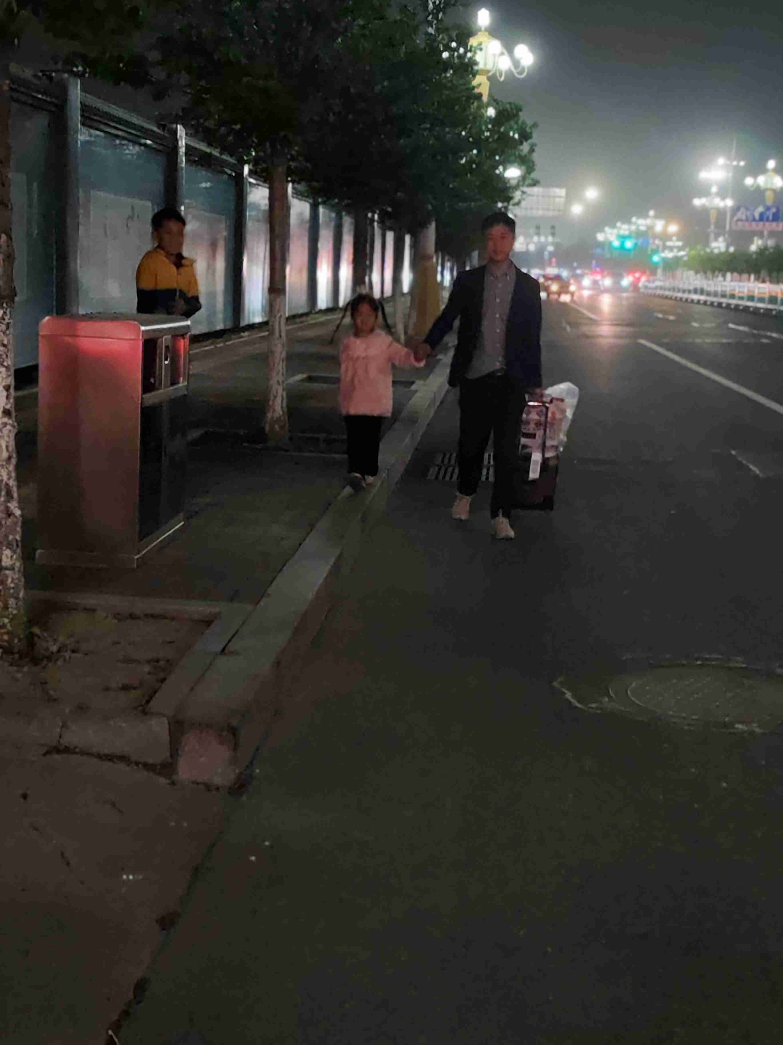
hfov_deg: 27.0
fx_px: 1629
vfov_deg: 35.5
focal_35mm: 54
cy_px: 522
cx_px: 392
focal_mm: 6.14
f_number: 5.6
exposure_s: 1/33
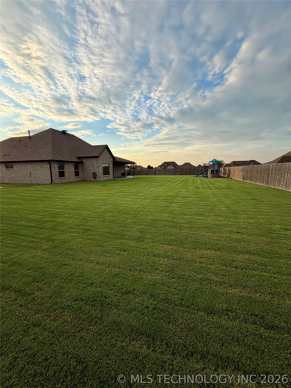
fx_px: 157
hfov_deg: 85.7
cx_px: 146
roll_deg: +0.3
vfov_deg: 102.1
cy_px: 194
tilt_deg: -8.2
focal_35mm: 14
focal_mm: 2.22
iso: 40
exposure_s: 1/502
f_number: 2.2
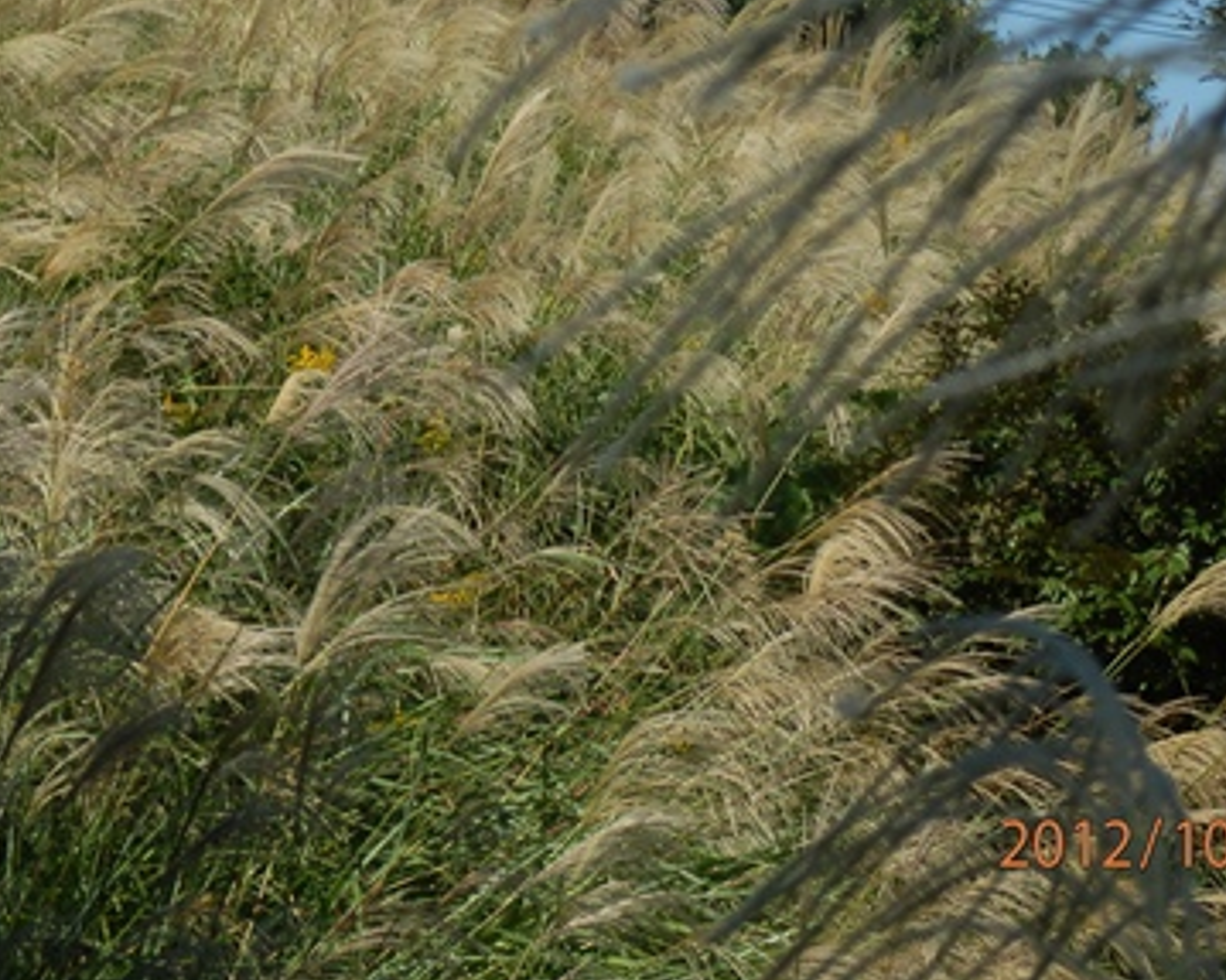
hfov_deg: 11.4
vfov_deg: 9.1
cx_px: 376
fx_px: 6130
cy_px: 198
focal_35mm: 169
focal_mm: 17.3
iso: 80
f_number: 4.9
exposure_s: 1/640
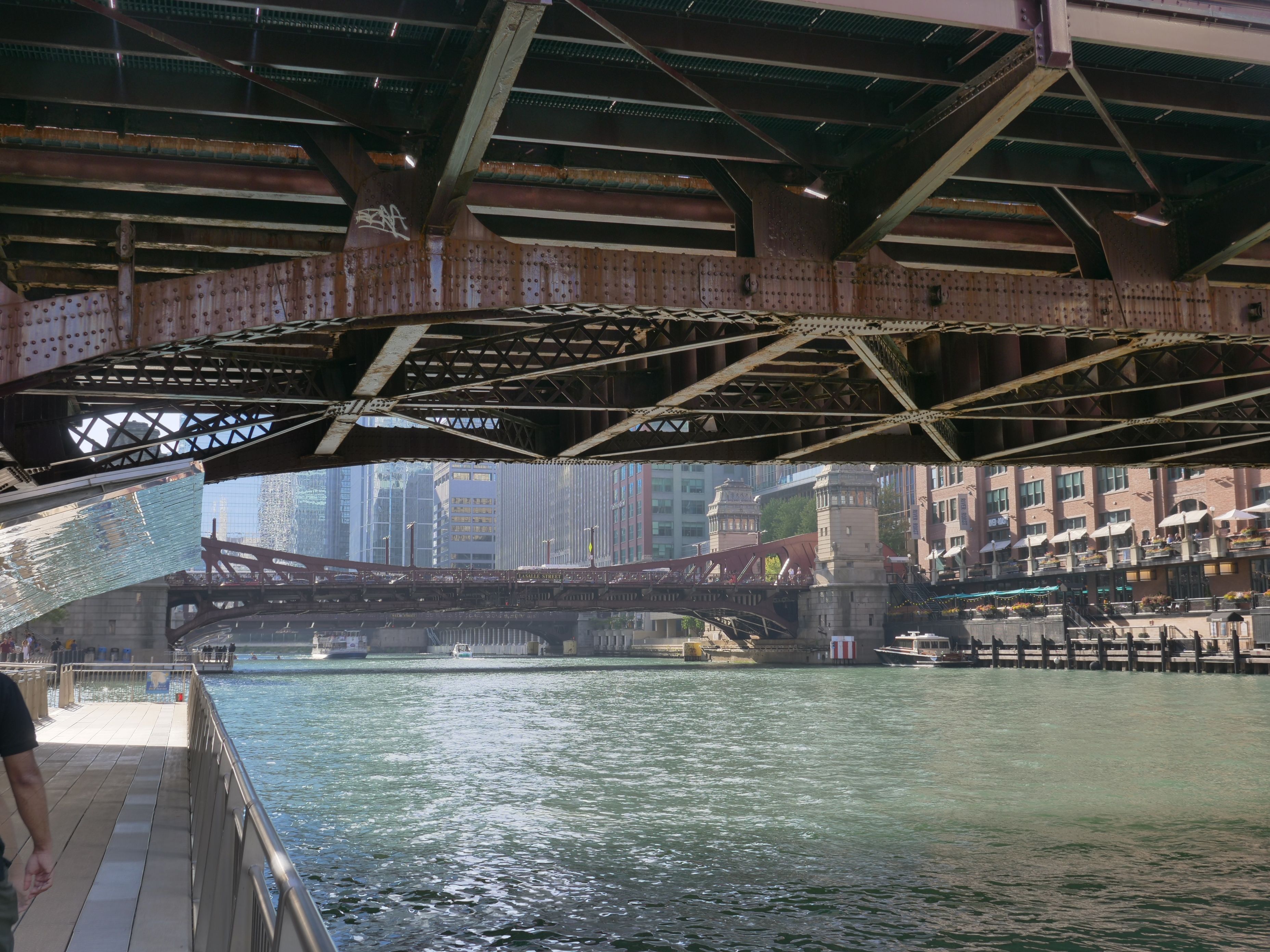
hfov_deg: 51.4
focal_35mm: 36
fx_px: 1321
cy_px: 476
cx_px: 635
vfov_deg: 39.7
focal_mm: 18
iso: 200
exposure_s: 1/320
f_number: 4.5
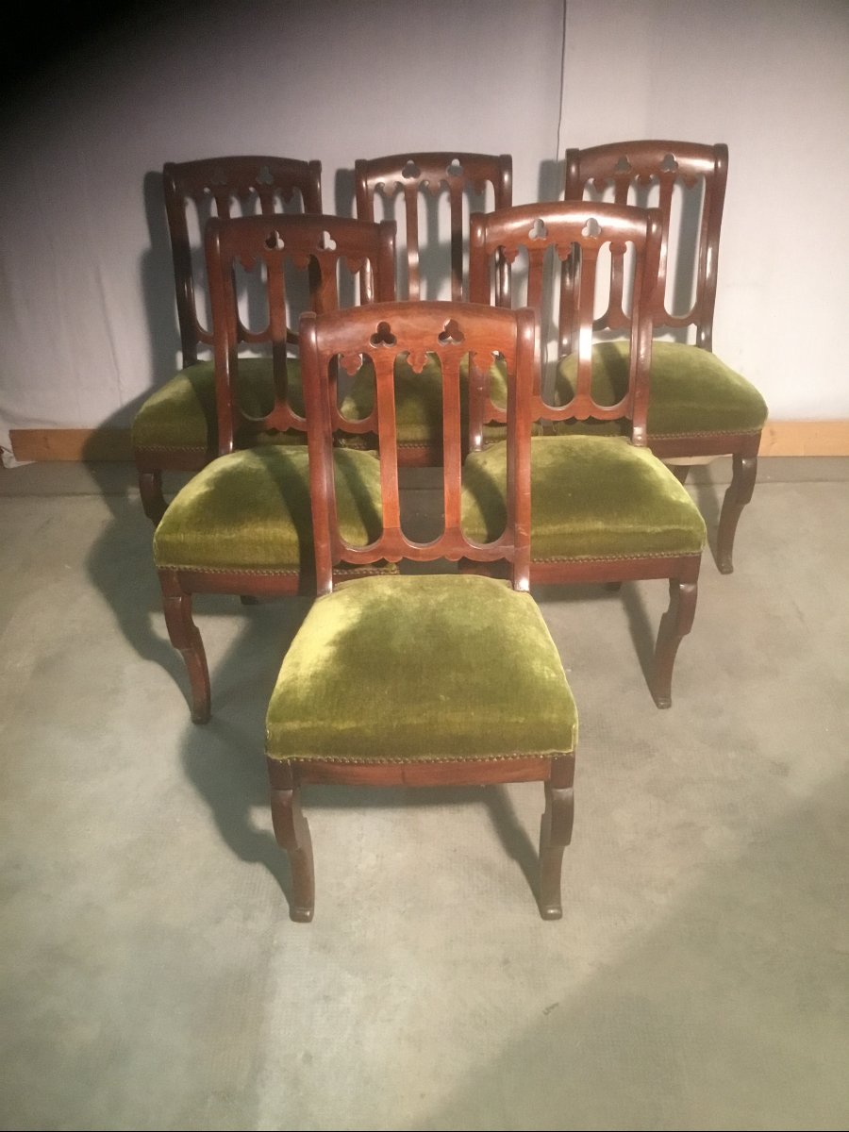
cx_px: 424
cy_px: 566
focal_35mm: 31
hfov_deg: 45.4
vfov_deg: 58.4
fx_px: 1014
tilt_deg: -32.5
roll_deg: +0.6
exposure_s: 1/25
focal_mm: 3.3
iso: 250
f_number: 2.4
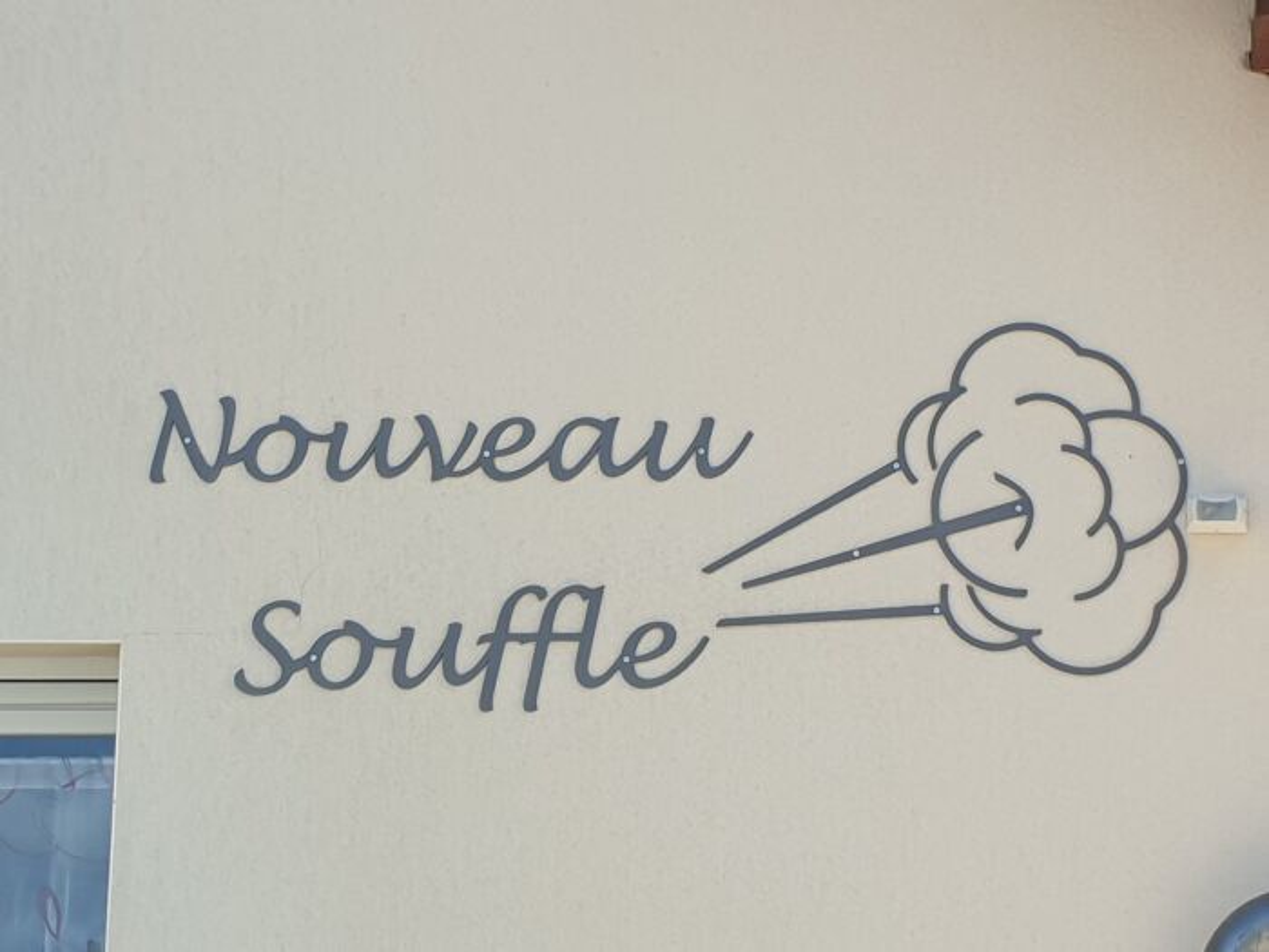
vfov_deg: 53.1
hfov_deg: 67.3
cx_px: 634
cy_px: 476
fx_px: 953
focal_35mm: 26
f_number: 2.4
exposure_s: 1/878
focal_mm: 4.3
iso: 50
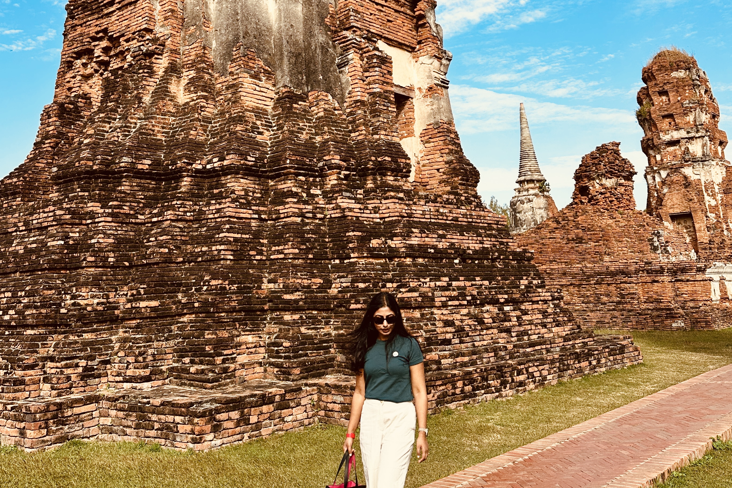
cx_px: 351
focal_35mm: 37
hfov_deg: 51.9
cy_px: 82
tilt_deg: +16.8
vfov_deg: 34.6
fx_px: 752
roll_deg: +0.3
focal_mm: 6.86
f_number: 1.78
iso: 80
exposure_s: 1/2967
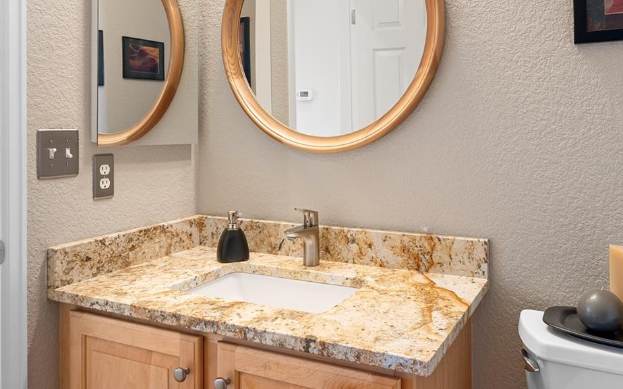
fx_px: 509
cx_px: 271
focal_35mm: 30
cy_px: 143
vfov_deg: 41.5
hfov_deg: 62.7
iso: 400
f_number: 8
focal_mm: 17
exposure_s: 1/2
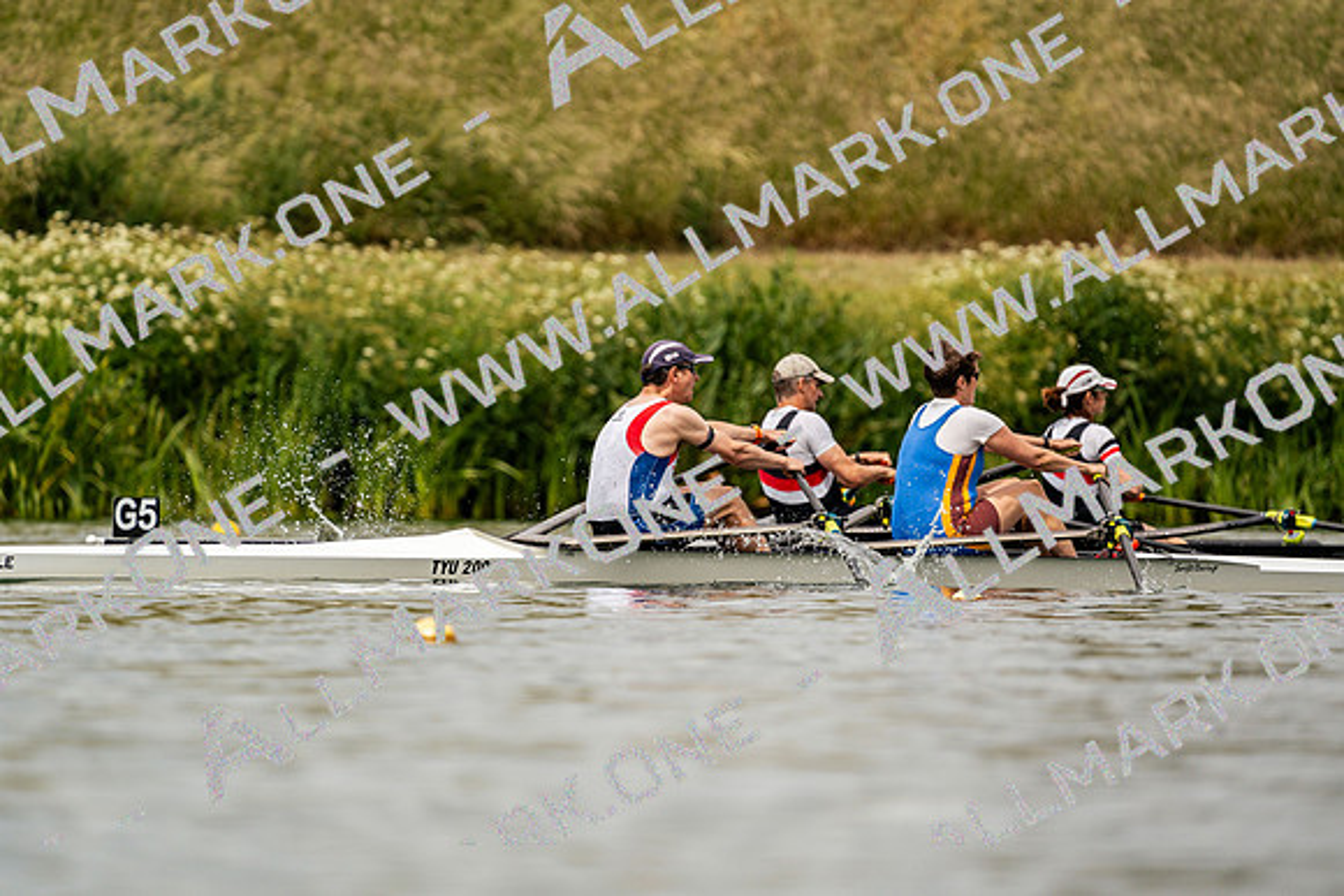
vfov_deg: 2.3
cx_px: 672
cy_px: 448
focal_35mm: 600
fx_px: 22404
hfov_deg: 3.4
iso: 250
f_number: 6.3
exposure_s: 1/2000
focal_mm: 600
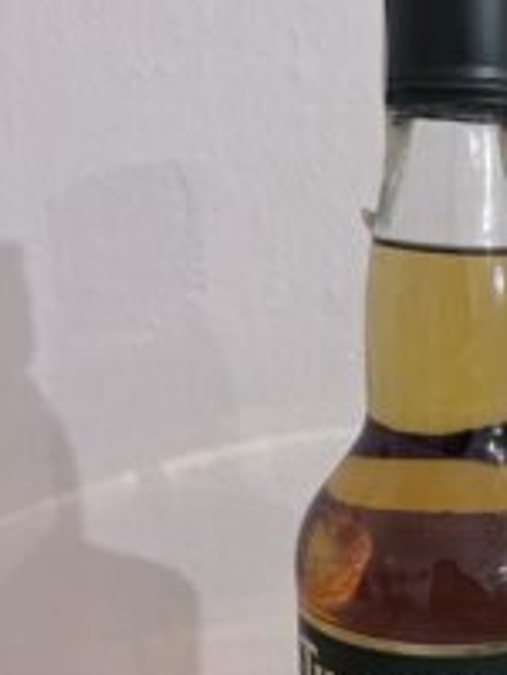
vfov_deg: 35.3
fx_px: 1015
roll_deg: -2.2
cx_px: 504
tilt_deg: -21.4
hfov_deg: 26.6
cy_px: 564
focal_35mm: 52
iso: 400
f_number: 1.6
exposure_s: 1/33
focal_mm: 5.1
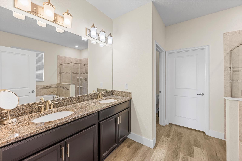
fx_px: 94
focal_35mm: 14
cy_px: 80
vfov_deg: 81.2
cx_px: 121
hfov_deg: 104.3
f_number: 8
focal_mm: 14
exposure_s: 1.6
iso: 64
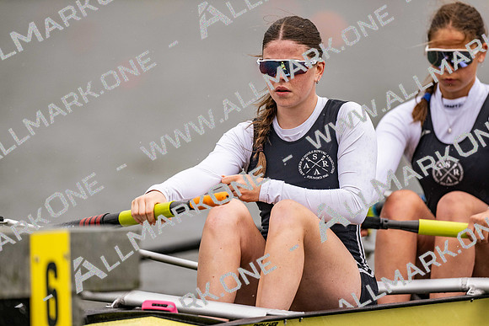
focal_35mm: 600
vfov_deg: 2.3
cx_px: 244
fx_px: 8152
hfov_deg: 3.4
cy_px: 163
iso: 720
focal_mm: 600
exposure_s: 1/2500
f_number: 4
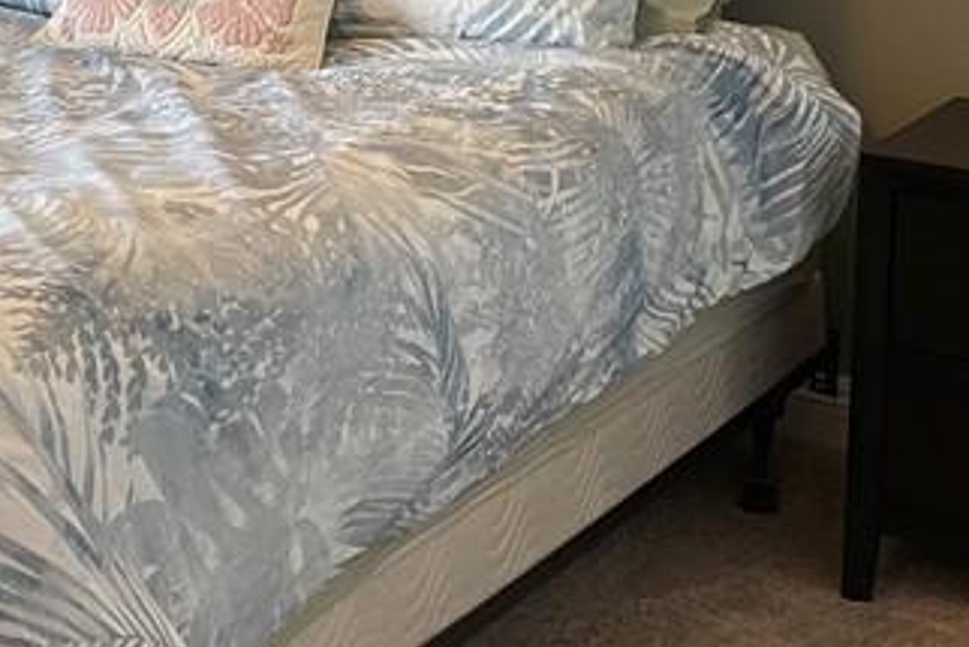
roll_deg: -1.3
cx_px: 551
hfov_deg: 23.6
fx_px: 2316
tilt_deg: -4.9
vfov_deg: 15.2
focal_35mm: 86
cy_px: -172
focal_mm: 4.25
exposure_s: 1/60
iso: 125
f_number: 1.8
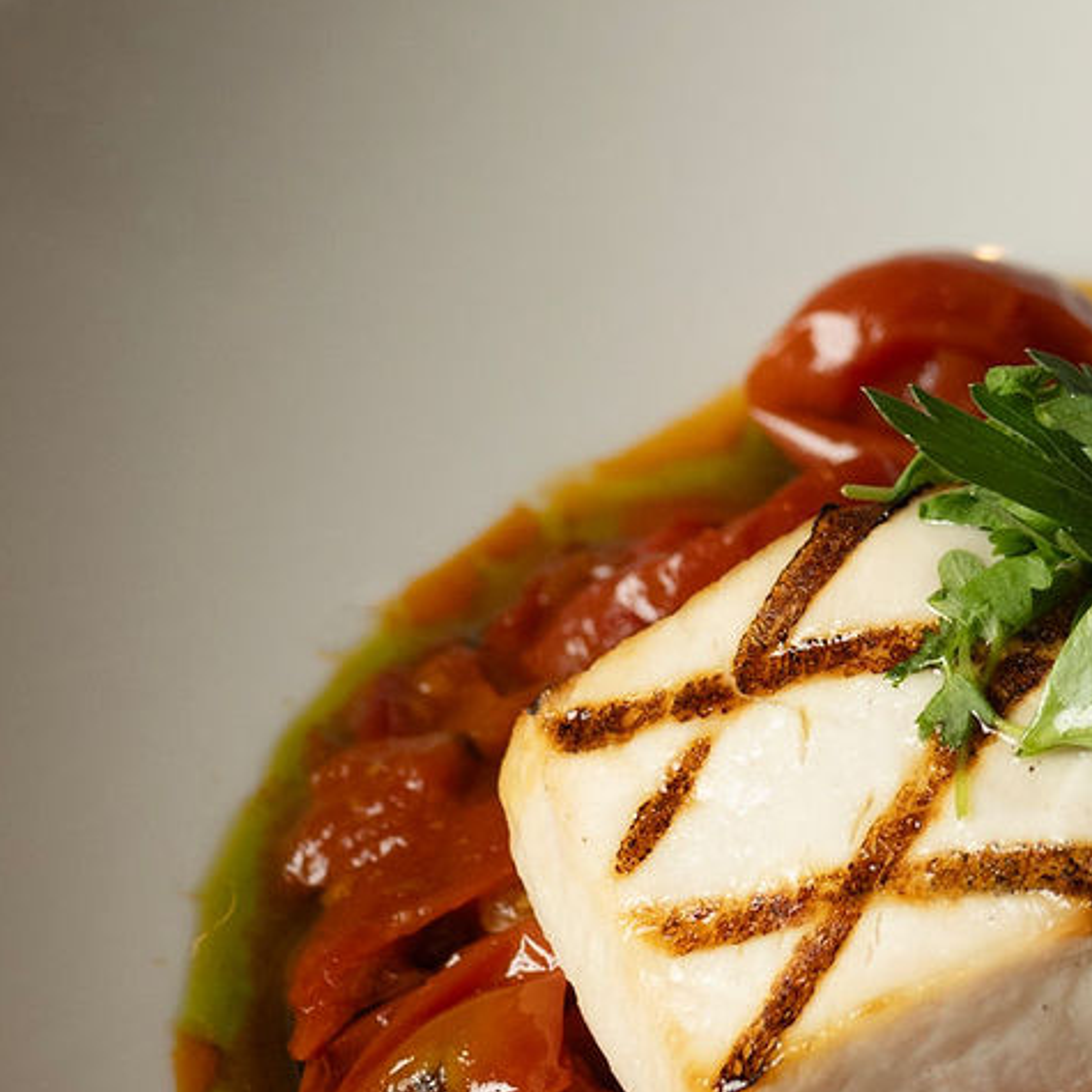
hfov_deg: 6.3
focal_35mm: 275
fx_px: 9815
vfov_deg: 6.3
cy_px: -595
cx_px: 1281
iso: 200
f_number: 4.5
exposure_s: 1/200
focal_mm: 50
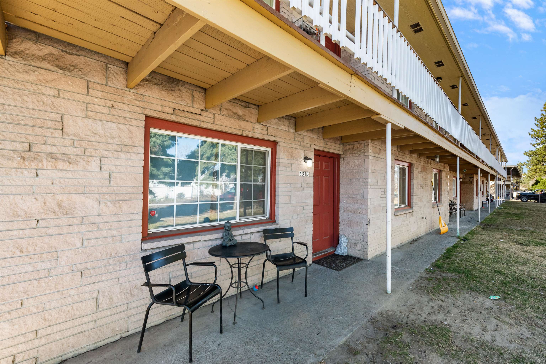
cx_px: 273
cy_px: 182
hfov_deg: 104.2
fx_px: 212
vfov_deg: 81.2
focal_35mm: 14
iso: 320
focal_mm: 14
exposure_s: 1/250
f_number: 8
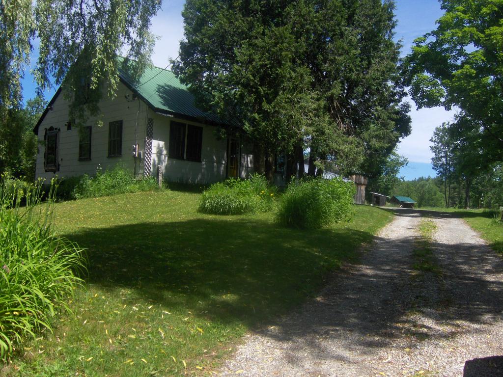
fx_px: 509
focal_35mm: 35
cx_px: 252
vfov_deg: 40.7
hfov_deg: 52.6
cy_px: 188
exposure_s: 1/885
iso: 100
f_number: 3.5
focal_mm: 7.5
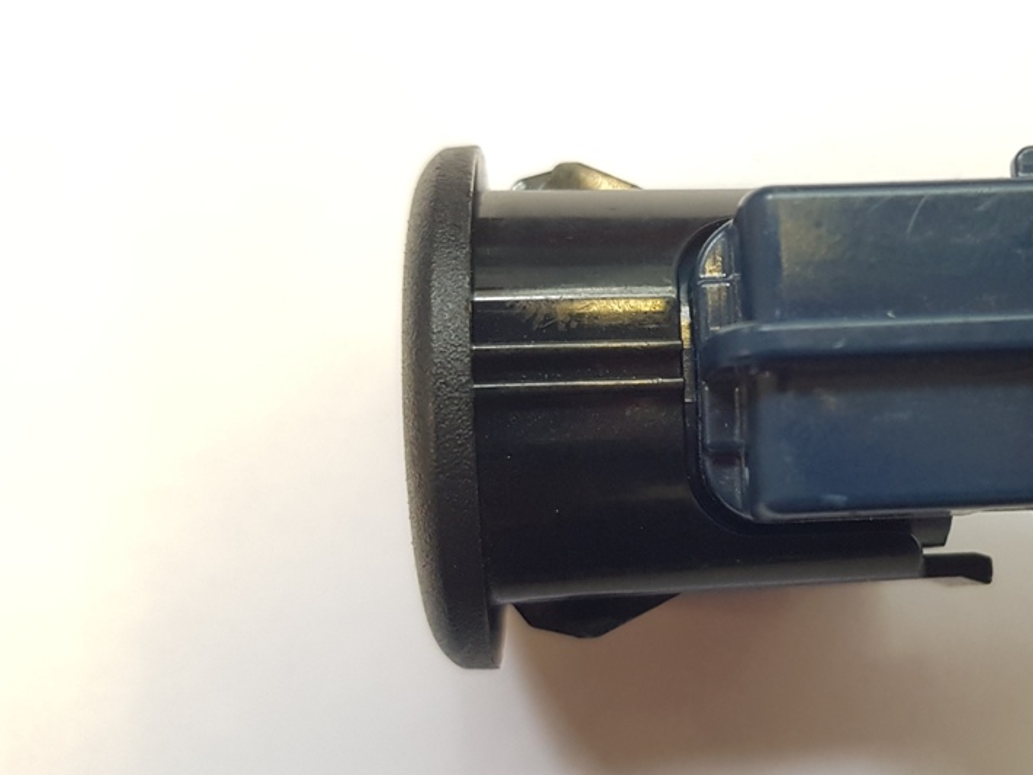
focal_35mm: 44
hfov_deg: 41.1
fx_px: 1313
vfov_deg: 32.9
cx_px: 826
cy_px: 404
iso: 160
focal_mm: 4.2
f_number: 1.7
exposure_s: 1/33
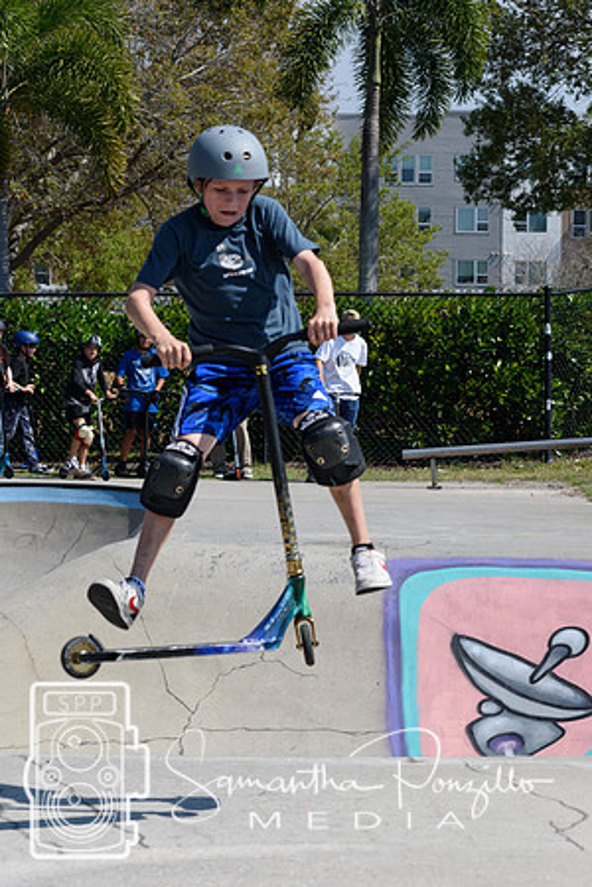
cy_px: 444
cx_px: 296
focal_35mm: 123
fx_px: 3034
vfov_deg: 16.7
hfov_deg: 11.1
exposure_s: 1/800
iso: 200
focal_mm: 82
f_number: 7.1
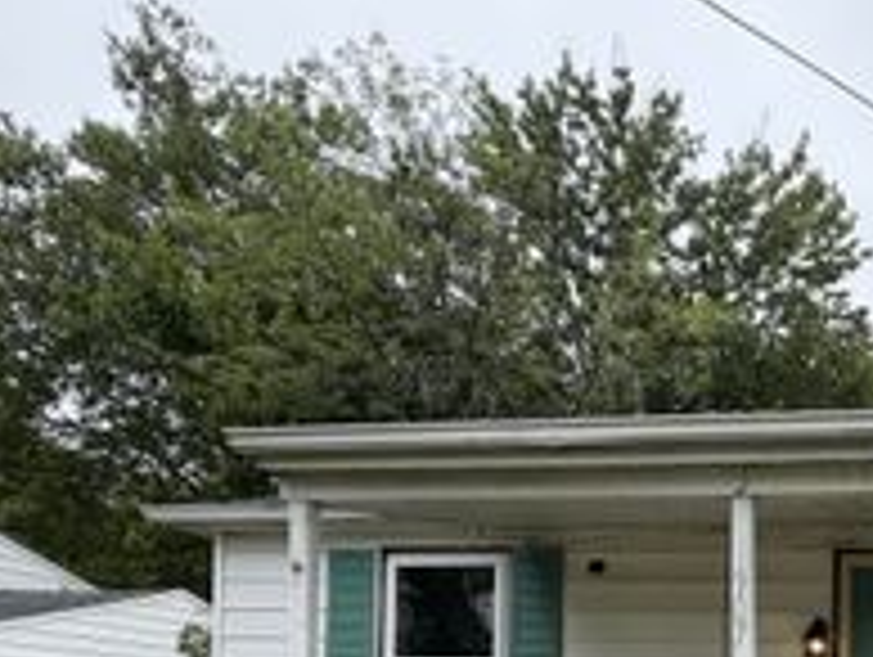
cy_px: 731
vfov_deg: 34.1
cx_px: 900
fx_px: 909
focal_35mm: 36
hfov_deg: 43.0
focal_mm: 2.22
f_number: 2.2
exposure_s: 1/502
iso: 64
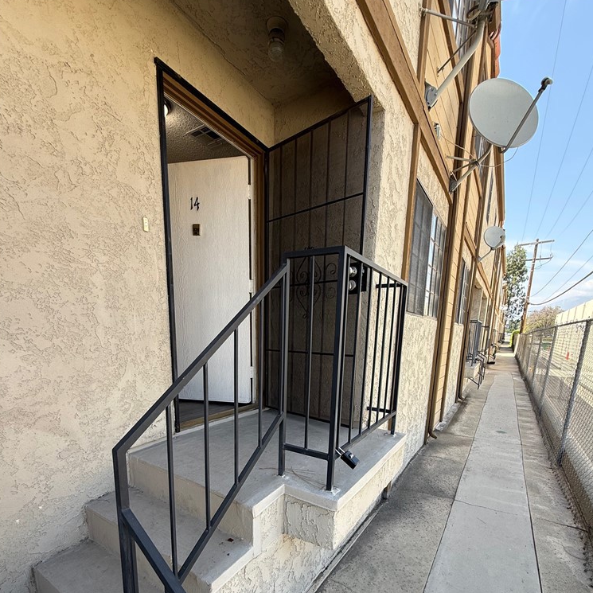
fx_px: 329
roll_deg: -2.1
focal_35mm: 17
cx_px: 297
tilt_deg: -10.6
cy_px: 398
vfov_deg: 81.0
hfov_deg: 84.0
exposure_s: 1/321
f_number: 2.2
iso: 50
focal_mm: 2.22
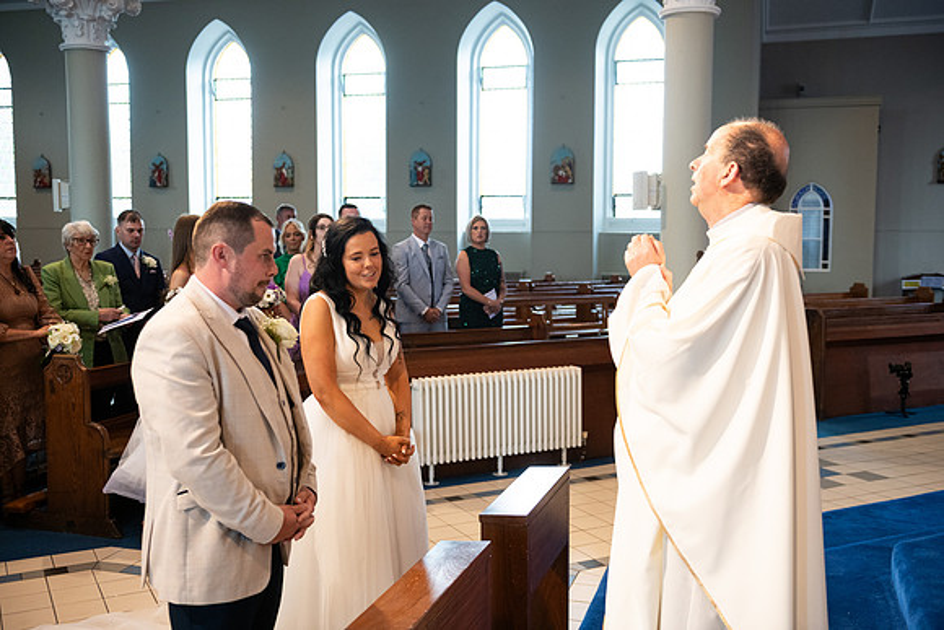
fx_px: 944
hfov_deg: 53.1
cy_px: 315
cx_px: 472
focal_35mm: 36
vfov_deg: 36.9
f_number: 3.5
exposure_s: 1/160
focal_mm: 36
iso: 800
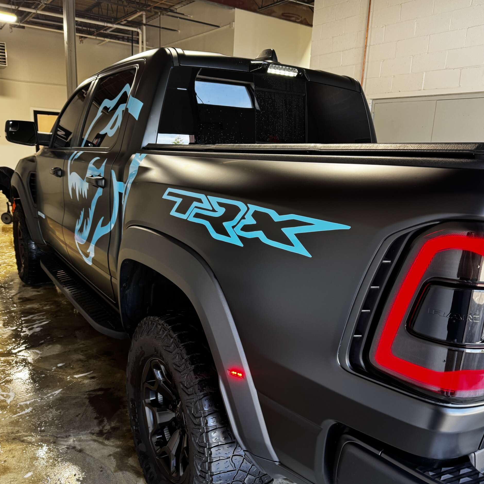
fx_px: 459
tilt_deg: -14.7
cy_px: 268
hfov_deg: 55.6
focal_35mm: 29
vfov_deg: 55.5
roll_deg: -2.7
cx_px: 243
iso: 160
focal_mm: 6.76
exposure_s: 1/60
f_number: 1.78
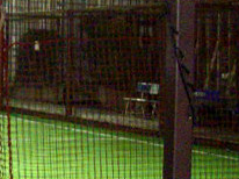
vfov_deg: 9.7
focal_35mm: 153
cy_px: 46
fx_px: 1055
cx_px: -193
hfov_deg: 11.9
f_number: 2.8
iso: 400
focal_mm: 6.2
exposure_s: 1/20
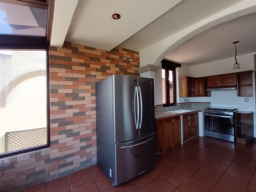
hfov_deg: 94.5
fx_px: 118
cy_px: 96
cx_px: 128
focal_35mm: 16
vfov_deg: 78.1
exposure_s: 1/100
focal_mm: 1.66
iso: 295
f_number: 2.2
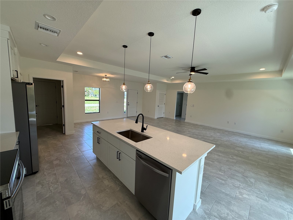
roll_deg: -3.4
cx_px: 146
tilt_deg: -8.3
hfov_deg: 102.1
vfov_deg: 85.7
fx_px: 119
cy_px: 110
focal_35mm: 14
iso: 100
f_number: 2.2
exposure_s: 1/120
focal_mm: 2.22
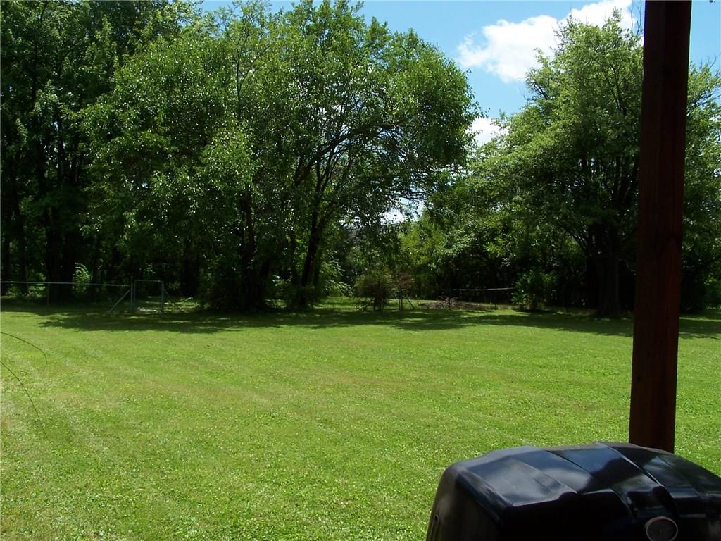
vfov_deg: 37.7
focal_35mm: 38
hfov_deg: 49.0
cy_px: 270
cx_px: 360
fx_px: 791
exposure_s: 1/350
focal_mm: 6.3
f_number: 5.6
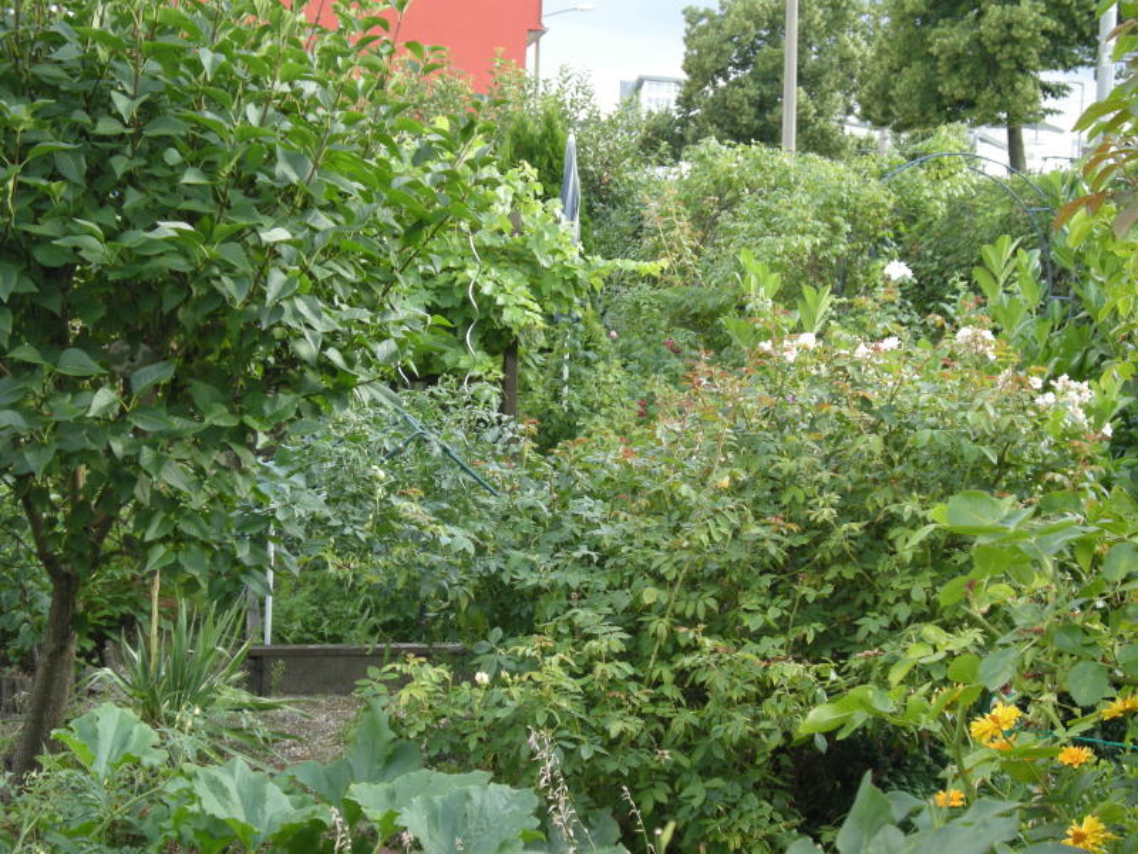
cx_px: 569
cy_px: 427
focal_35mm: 54
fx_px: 1775
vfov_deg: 27.0
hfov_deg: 35.5
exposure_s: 1/57.1
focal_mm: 11.5
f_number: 3.4
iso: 78
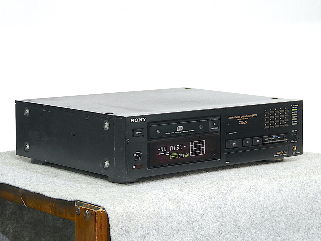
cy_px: 120
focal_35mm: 106
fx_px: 983
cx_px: 160
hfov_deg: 18.5
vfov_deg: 14.0
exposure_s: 1/4
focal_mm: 19
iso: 200
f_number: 5.1
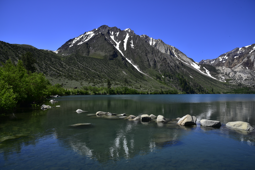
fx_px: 170
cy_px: 85
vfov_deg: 53.2
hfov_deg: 73.7
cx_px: 128
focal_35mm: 24
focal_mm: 24
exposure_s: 1/40
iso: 100
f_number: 22
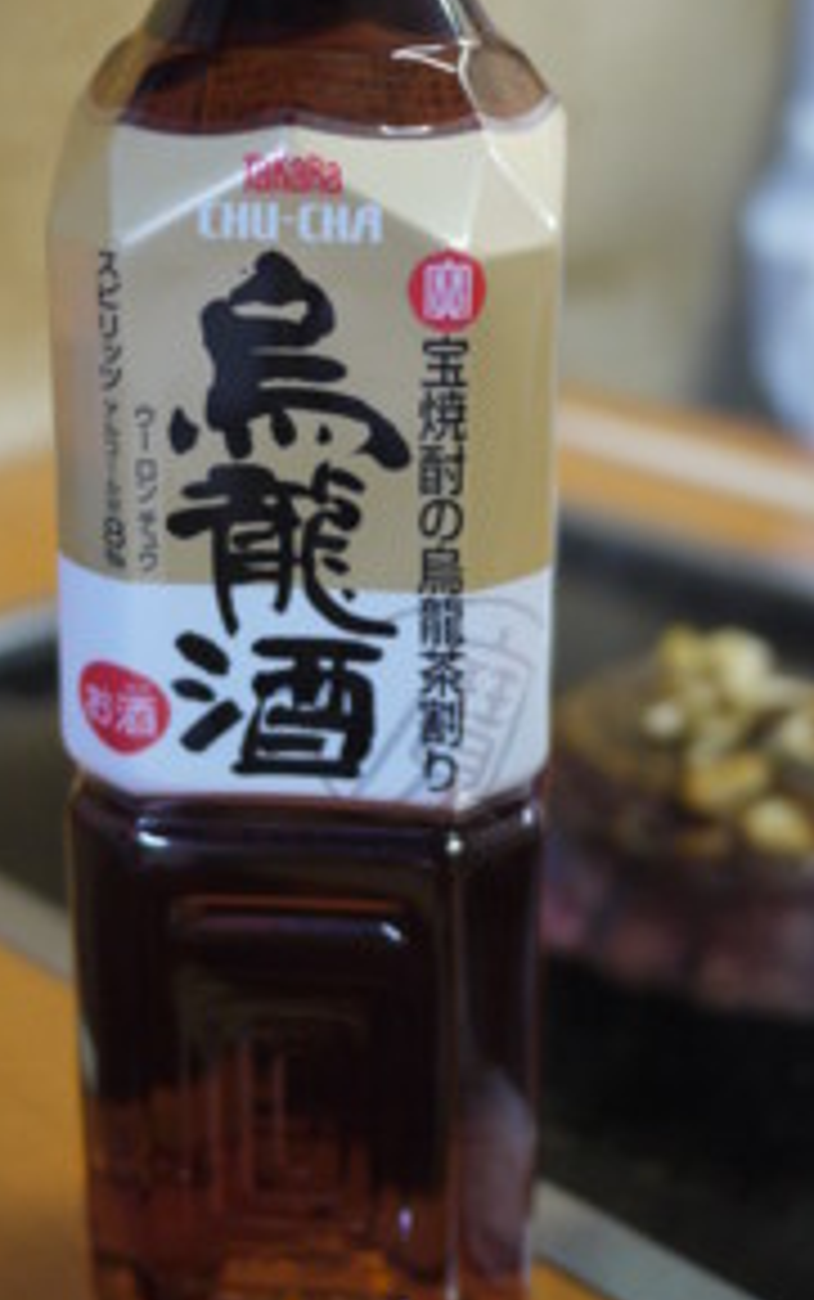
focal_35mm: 66
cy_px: 526
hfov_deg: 19.7
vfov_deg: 31.0
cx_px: 355
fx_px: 2339
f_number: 1.7
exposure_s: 1/30
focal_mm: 20
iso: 400
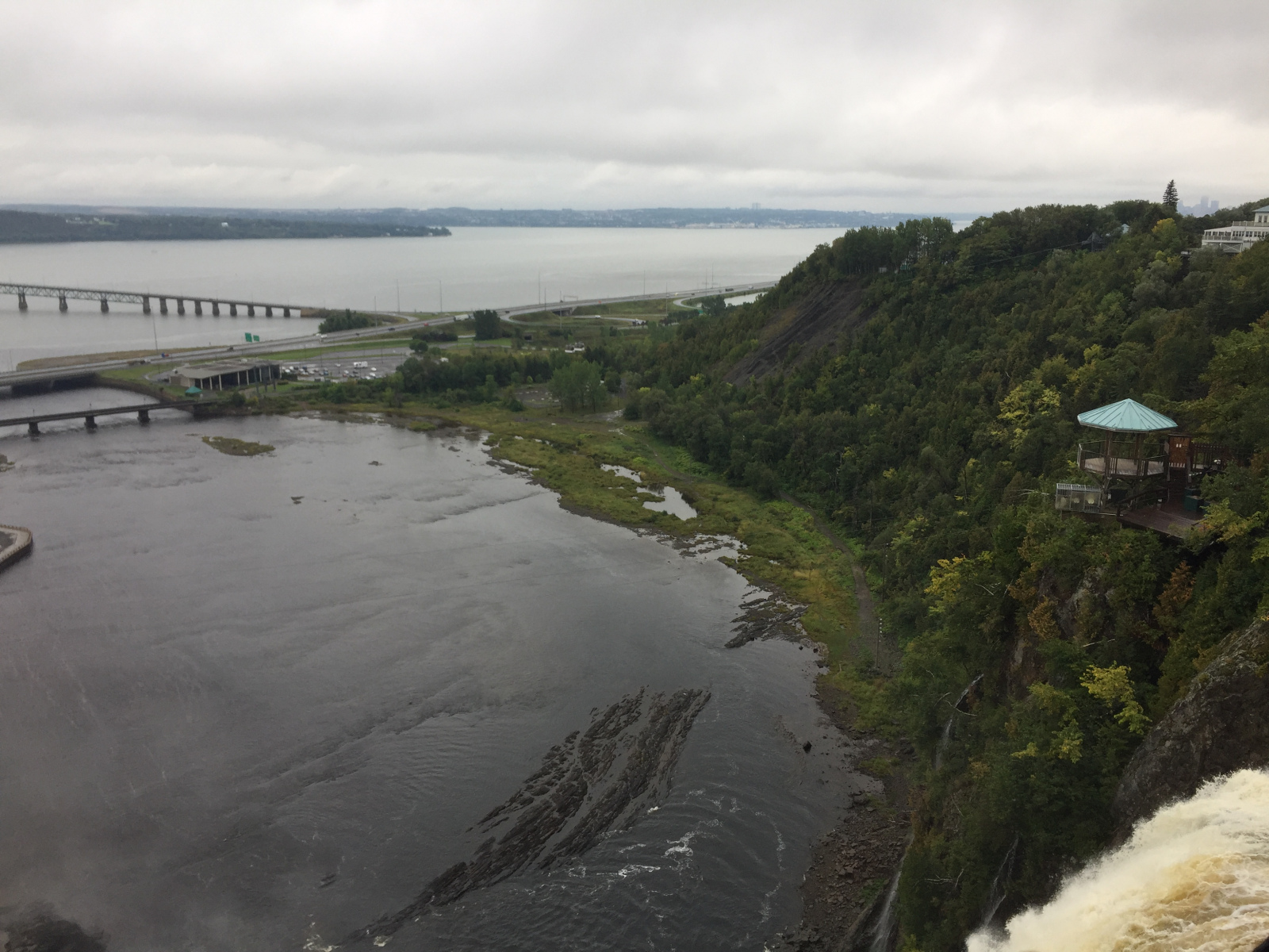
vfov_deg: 48.2
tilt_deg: -13.2
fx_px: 1063
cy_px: 476
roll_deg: -0.5
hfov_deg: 61.7
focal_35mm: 29
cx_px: 634
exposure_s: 1/237
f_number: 2.2
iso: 32
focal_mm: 4.15
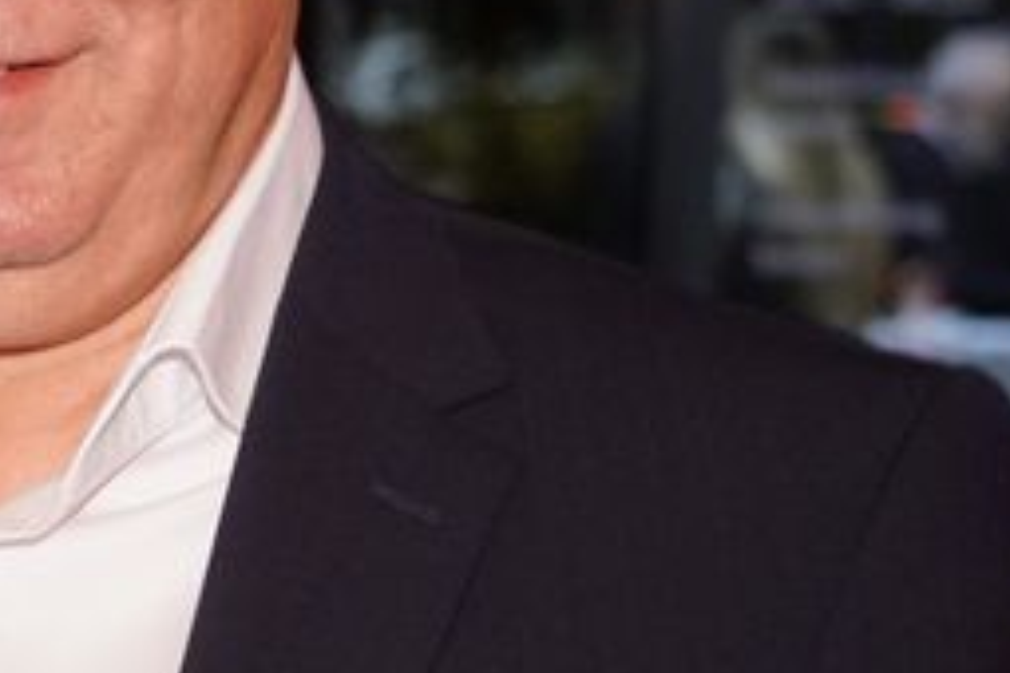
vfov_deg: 7.3
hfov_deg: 10.5
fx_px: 5274
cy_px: 578
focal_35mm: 188
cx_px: -618
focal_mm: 40
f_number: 4
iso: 2500
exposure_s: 1/25
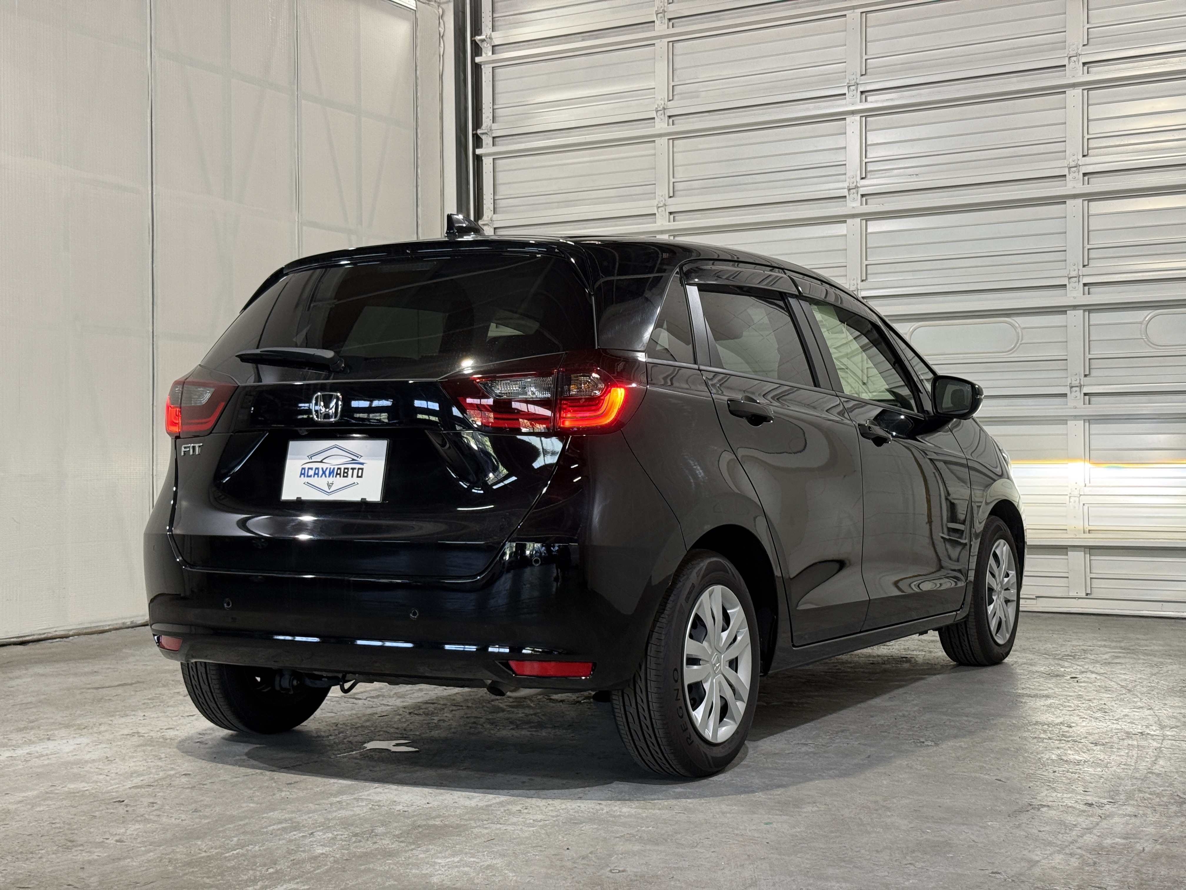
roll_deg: -0.1
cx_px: 593
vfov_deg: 30.3
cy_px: 445
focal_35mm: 48
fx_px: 1645
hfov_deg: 39.7
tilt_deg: +0.4
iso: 125
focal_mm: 6.76
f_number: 1.78
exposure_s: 1/60
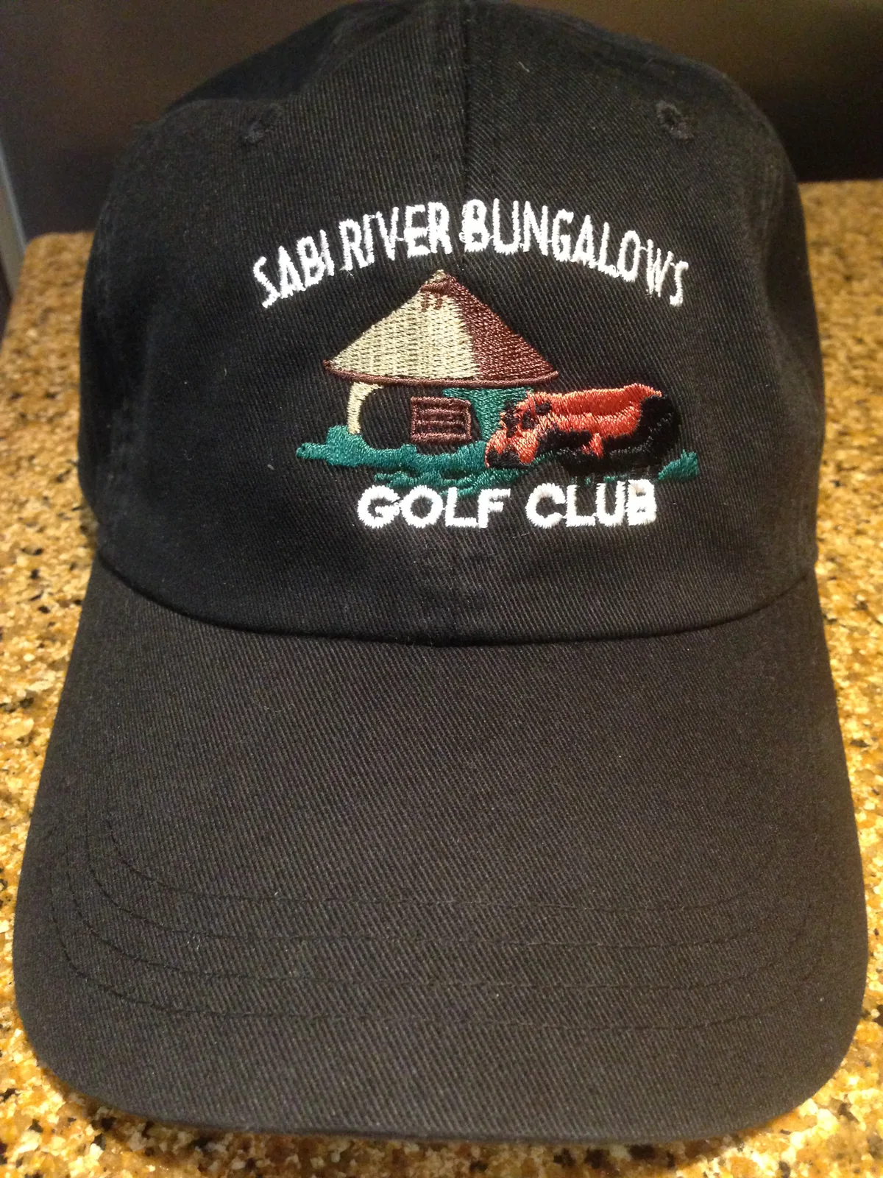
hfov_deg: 42.9
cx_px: 442
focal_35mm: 33
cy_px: 589
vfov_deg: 55.4
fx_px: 1122
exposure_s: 1/15
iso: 400
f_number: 2.4
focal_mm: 4.12
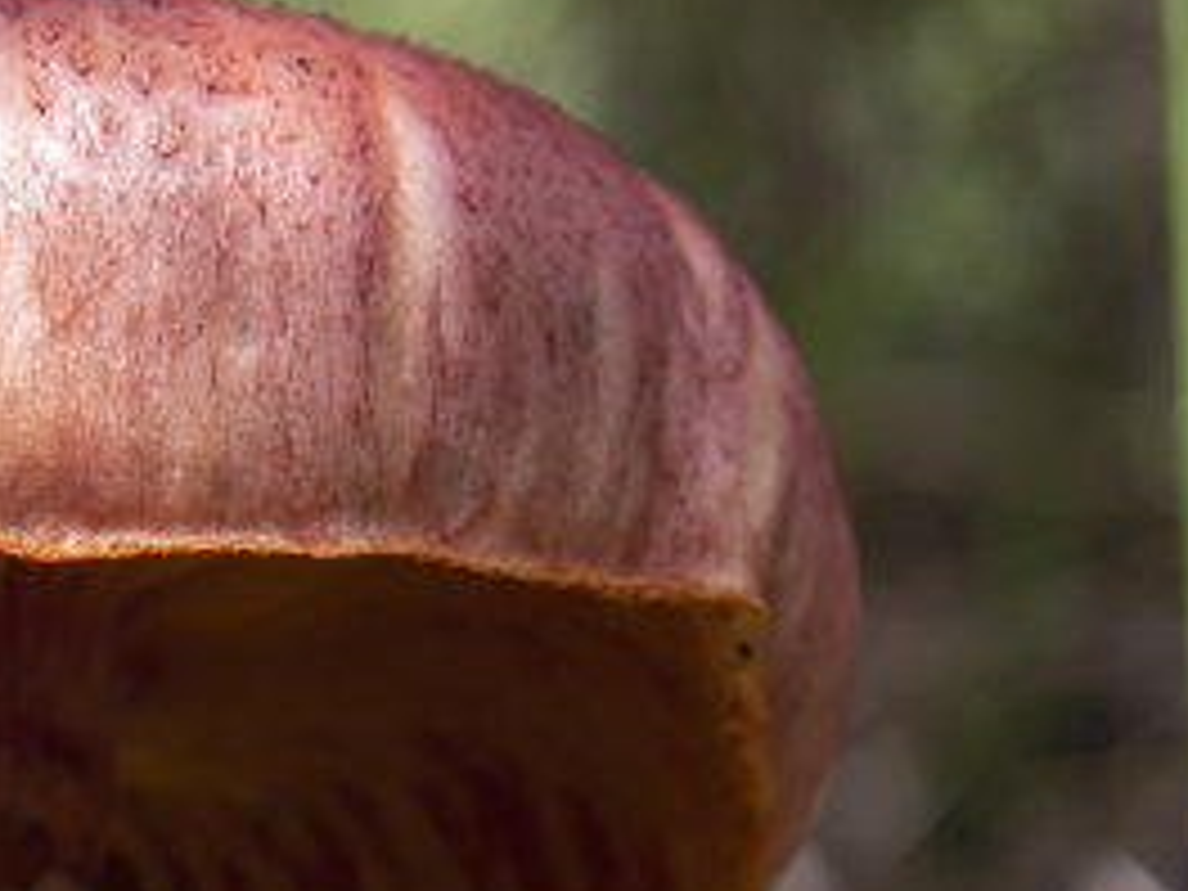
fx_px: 6830
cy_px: 691
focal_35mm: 199
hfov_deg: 9.9
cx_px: 252
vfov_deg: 7.5
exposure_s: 1/400
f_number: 6
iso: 200
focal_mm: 43
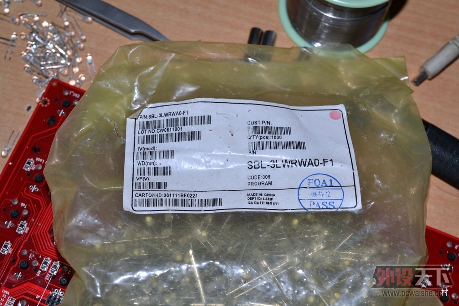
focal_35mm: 60
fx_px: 765
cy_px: 153
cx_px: 230
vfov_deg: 22.6
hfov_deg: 33.4
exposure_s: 1/60
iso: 100
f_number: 8
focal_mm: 40
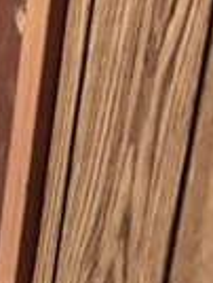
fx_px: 1219
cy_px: -175
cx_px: -337
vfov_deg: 12.4
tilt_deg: -18.7
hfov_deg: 8.8
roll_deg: +0.0
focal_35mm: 149
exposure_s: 1/40
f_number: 1.5
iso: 500
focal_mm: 5.7
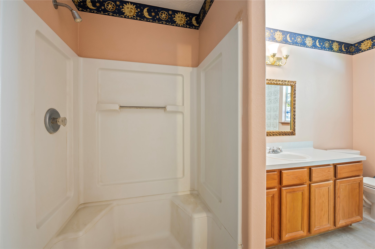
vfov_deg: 77.2
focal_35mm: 15
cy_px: 124
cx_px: 188
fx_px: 156
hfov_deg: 100.4
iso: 125
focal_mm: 15
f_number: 6.3
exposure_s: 2.5
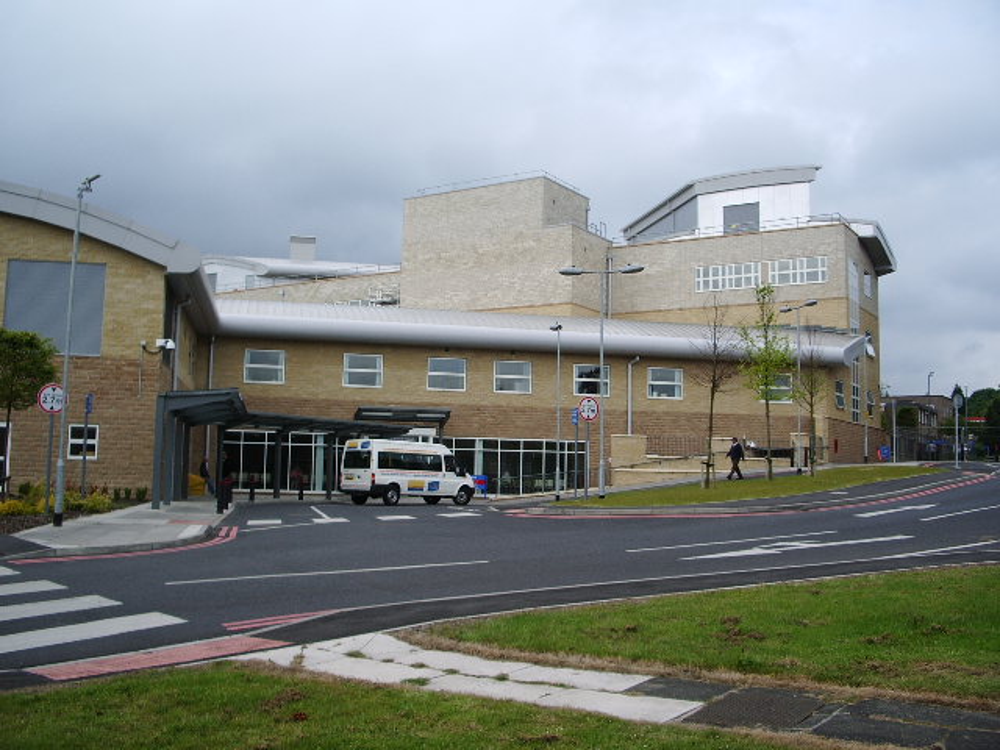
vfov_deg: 40.7
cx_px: 500
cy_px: 375
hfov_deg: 52.6
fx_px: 1011
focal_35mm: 35
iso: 50
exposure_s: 1/250
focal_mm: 5.8
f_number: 4.3
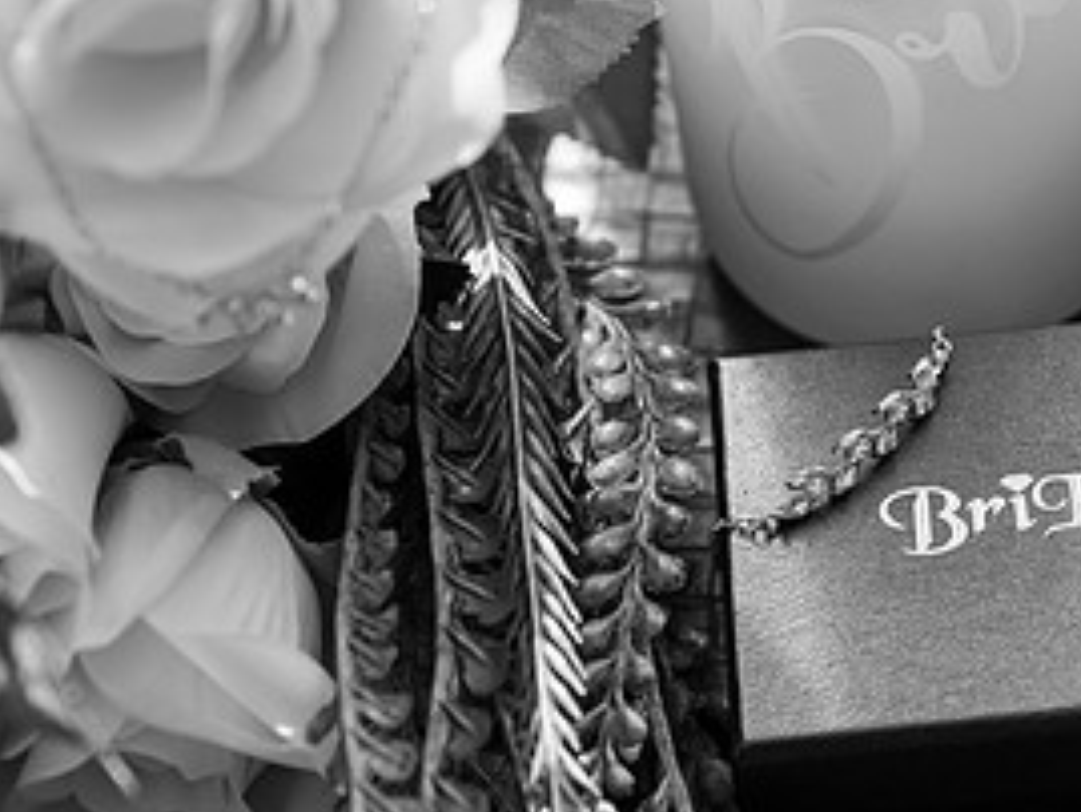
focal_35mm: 145
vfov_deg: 10.2
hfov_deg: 13.6
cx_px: 776
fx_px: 4530
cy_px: 372
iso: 2000
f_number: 4.5
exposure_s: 1/320
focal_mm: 70
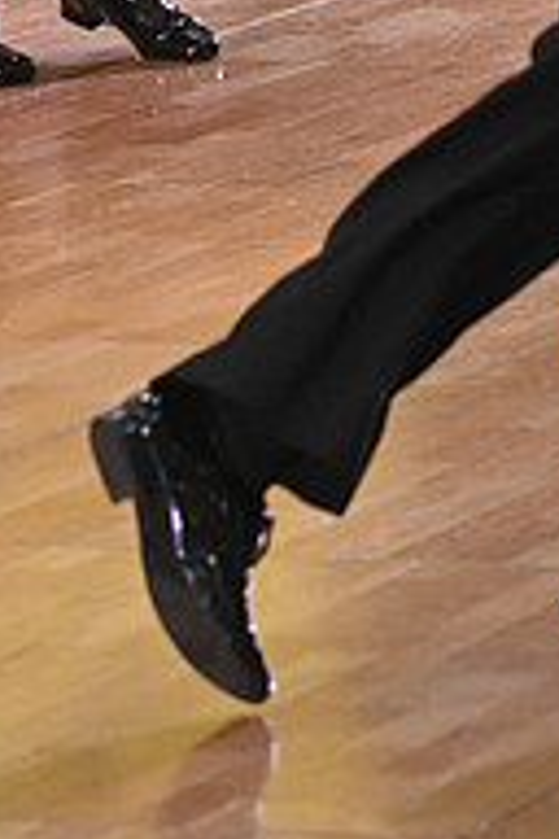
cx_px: 762
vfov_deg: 5.2
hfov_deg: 3.5
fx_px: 9130
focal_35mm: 392
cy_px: -393
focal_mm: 130
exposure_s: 1/400
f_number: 5.6
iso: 3200
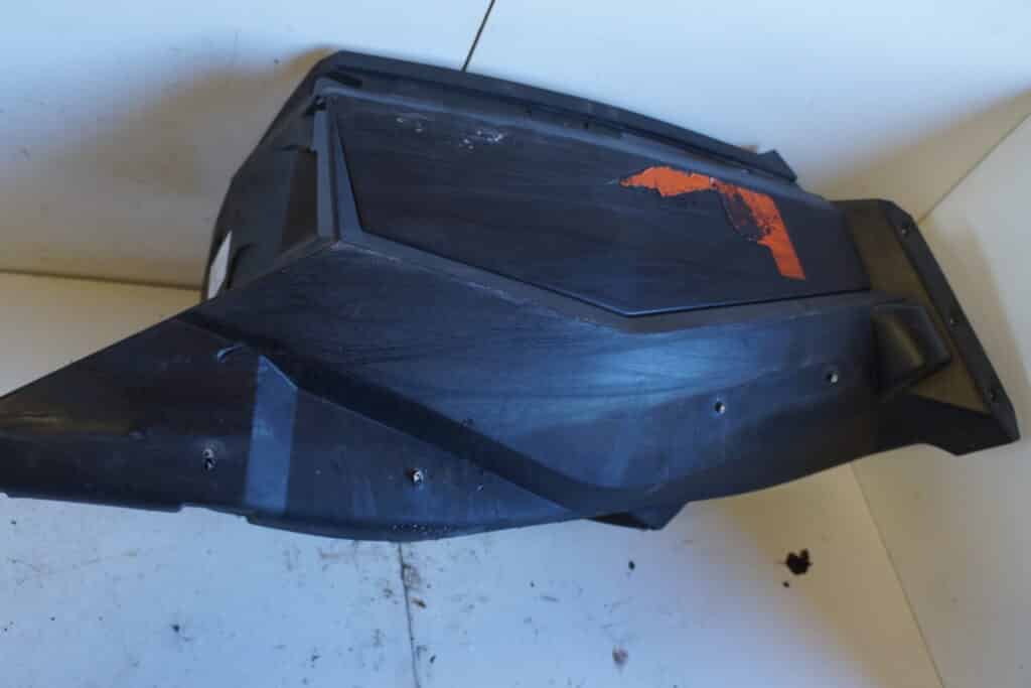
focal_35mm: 27
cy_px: 344
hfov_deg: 67.4
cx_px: 516
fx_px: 773
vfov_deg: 47.9
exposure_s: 1/60
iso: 400
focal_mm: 18
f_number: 3.5
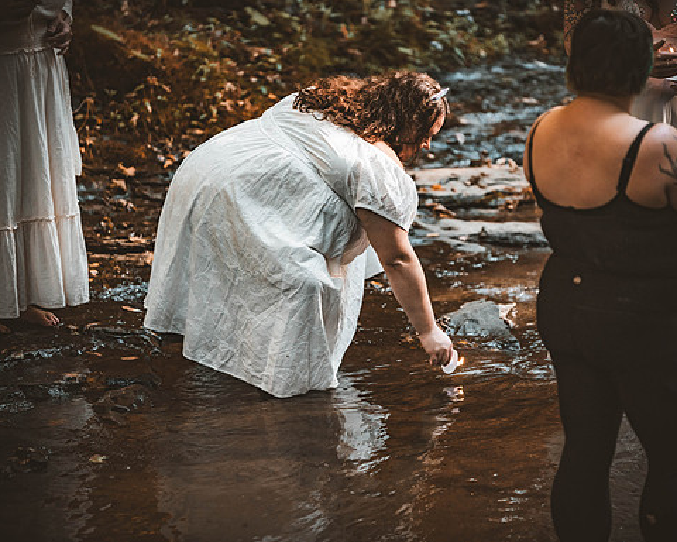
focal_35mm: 210
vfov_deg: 7.4
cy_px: 272
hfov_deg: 9.2
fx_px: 4208
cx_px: 371
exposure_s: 1/400
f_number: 2.8
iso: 1000
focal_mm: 185
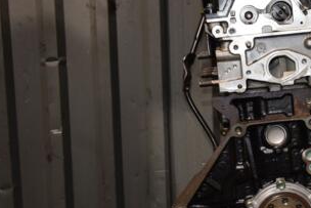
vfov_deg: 18.4
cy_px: 137
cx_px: 265
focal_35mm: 74
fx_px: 639
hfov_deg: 26.6
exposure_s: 1/60
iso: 800
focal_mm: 25
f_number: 5
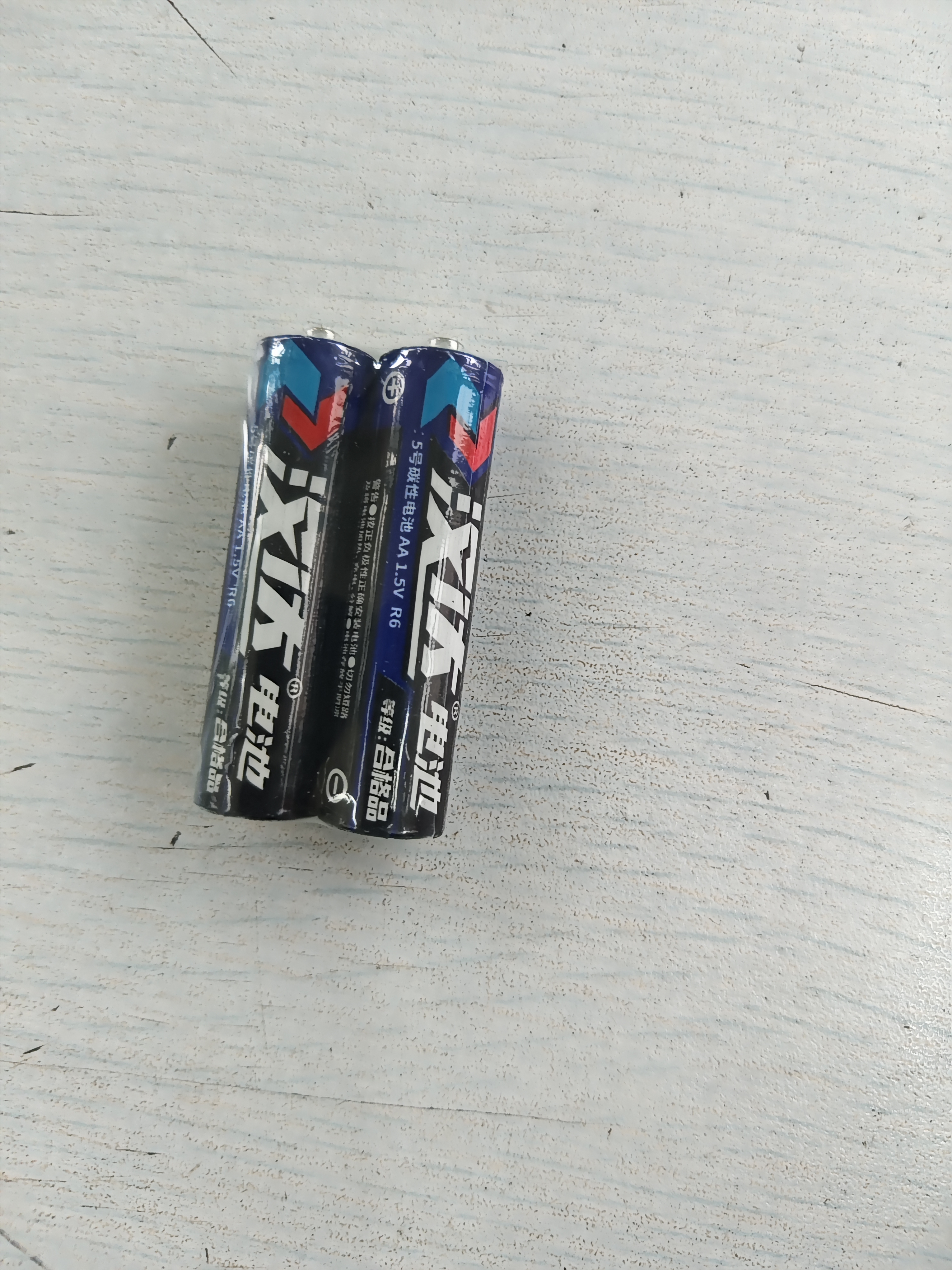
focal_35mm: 24
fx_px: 880
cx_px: 476
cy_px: 635
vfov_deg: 71.6
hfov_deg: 56.8
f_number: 1.88
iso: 284
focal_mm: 5.56
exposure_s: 1/100
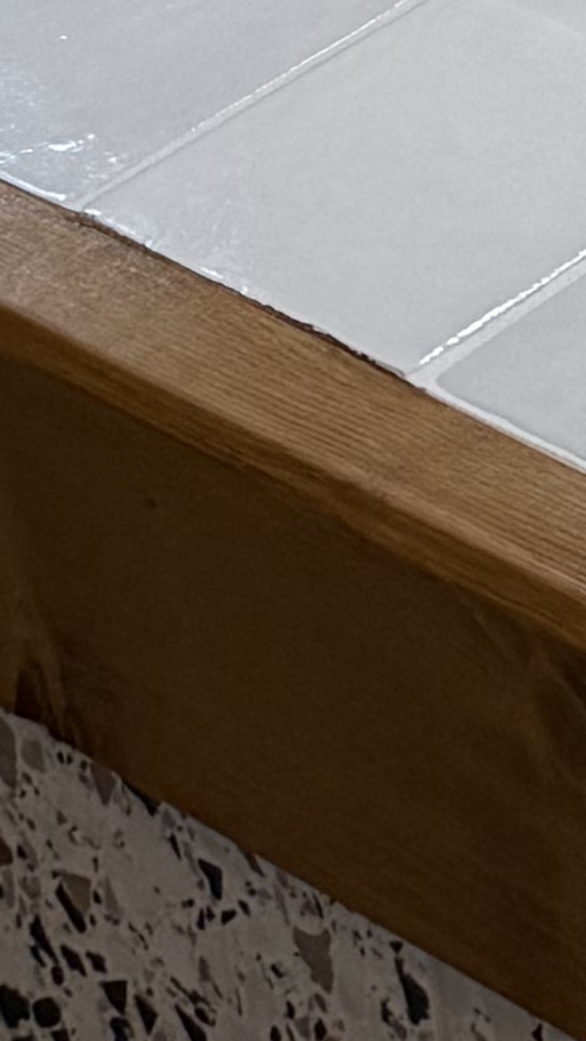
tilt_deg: -12.1
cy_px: -2054
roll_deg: +2.0
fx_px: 5275
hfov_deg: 5.3
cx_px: 2618
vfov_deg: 9.1
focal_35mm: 191
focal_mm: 6.76
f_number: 1.78
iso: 64
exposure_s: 1/100
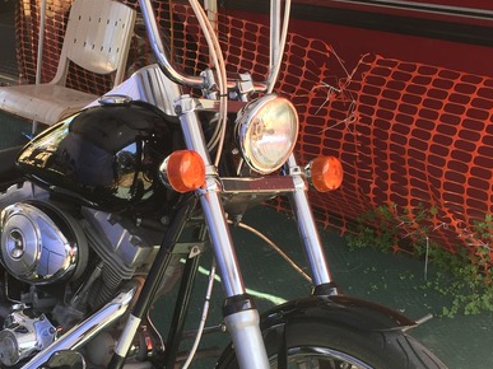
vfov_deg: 24.2
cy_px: 258
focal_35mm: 60
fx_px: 854
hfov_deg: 32.1
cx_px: 186
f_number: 2.2
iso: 32
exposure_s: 1/100
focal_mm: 4.15
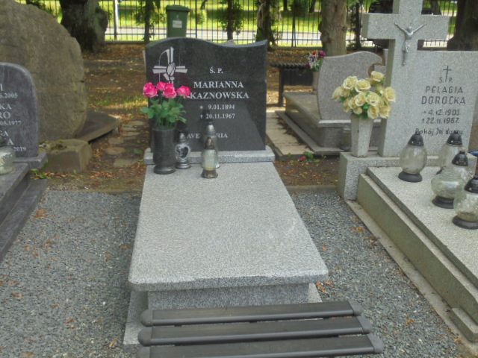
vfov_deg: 37.7
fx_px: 525
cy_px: 179
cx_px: 239
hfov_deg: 49.0
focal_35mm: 38
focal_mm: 6.9
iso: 100
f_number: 4.2
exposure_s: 1/160
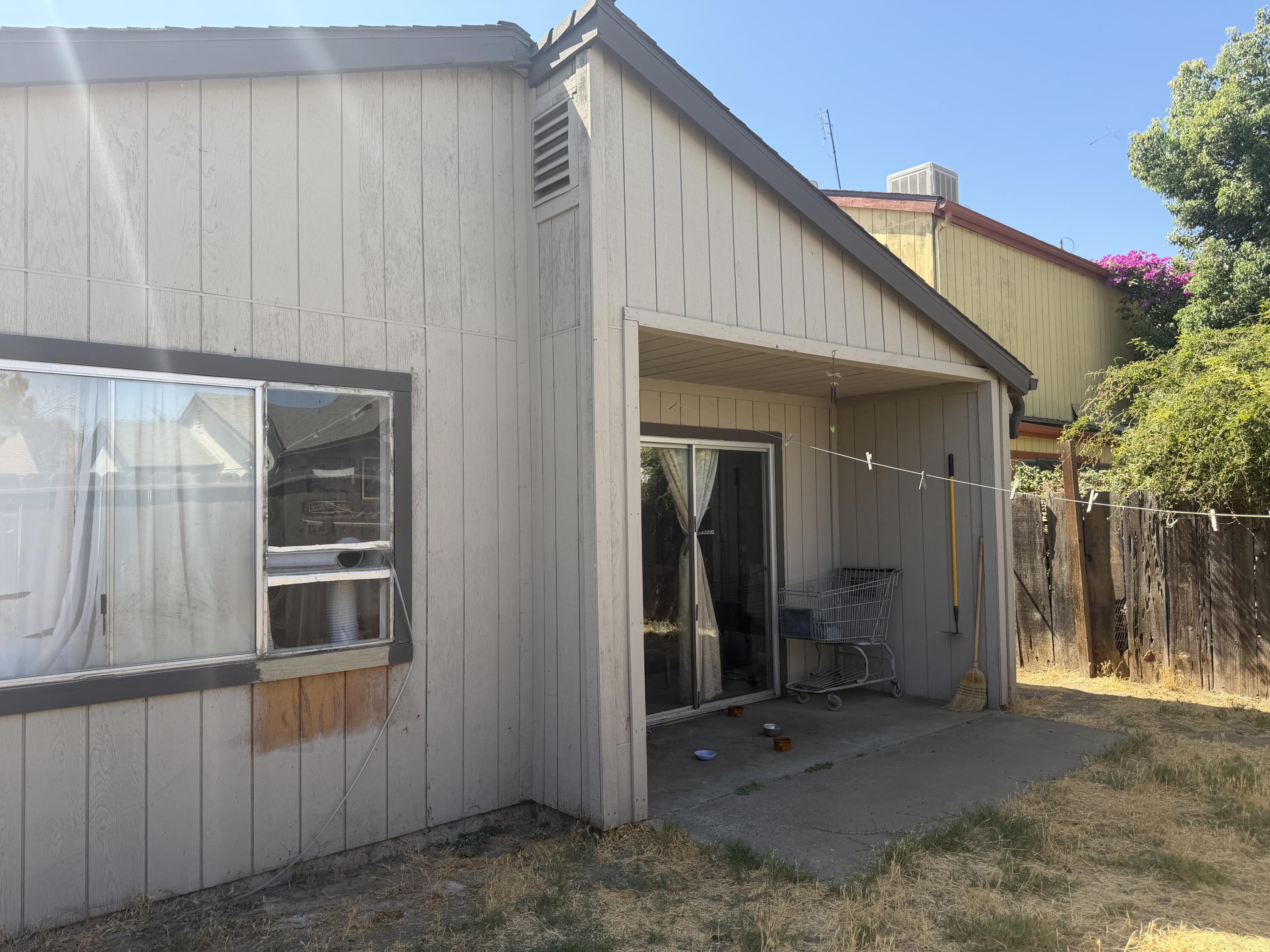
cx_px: 635
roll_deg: +1.4
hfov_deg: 71.6
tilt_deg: +1.9
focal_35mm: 24
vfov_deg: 56.8
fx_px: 881
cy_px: 476
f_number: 1.78
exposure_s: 1/1385
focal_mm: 6.76
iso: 80
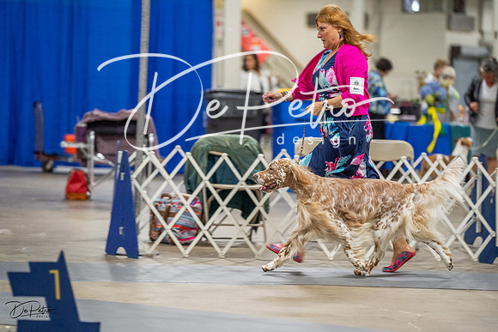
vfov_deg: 8.7
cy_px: 166
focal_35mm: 158
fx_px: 2186
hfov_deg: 13.0
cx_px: 249
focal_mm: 158
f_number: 2.8
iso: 2500
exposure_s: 1/200
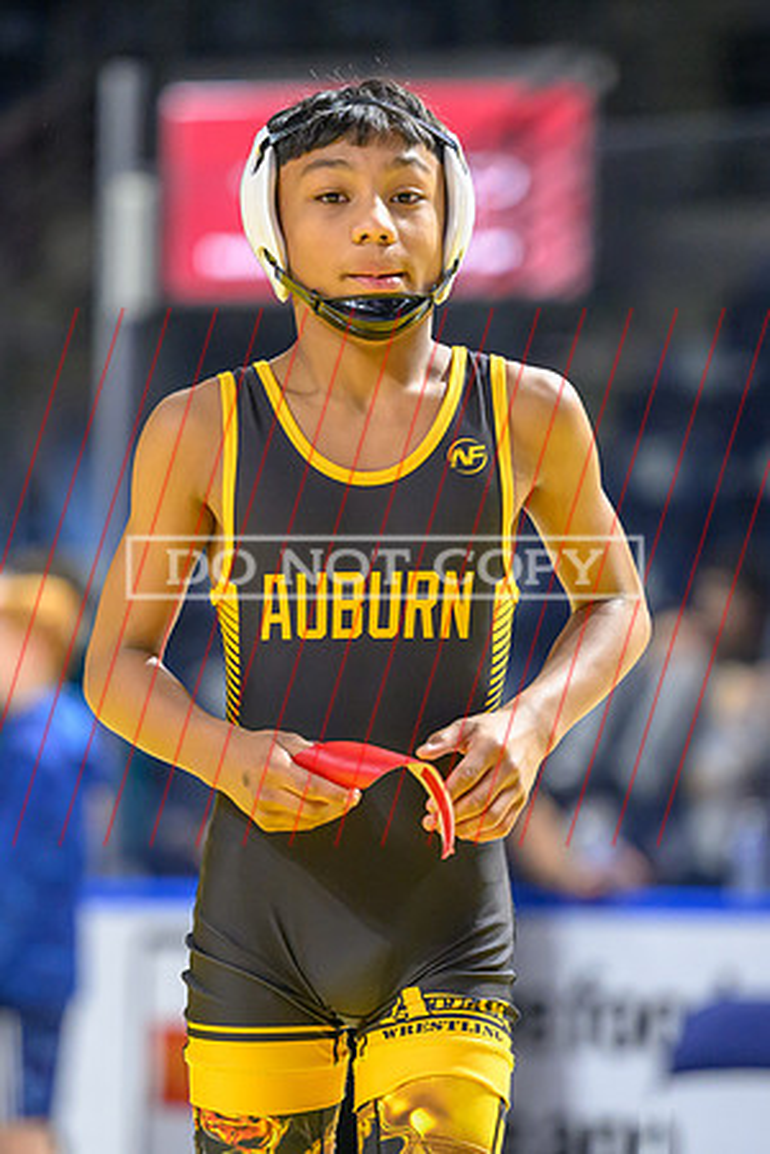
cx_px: 313
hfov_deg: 5.4
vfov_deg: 8.1
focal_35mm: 253
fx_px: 8111
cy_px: 584
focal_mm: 155
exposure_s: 1/800
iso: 7200
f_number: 2.8
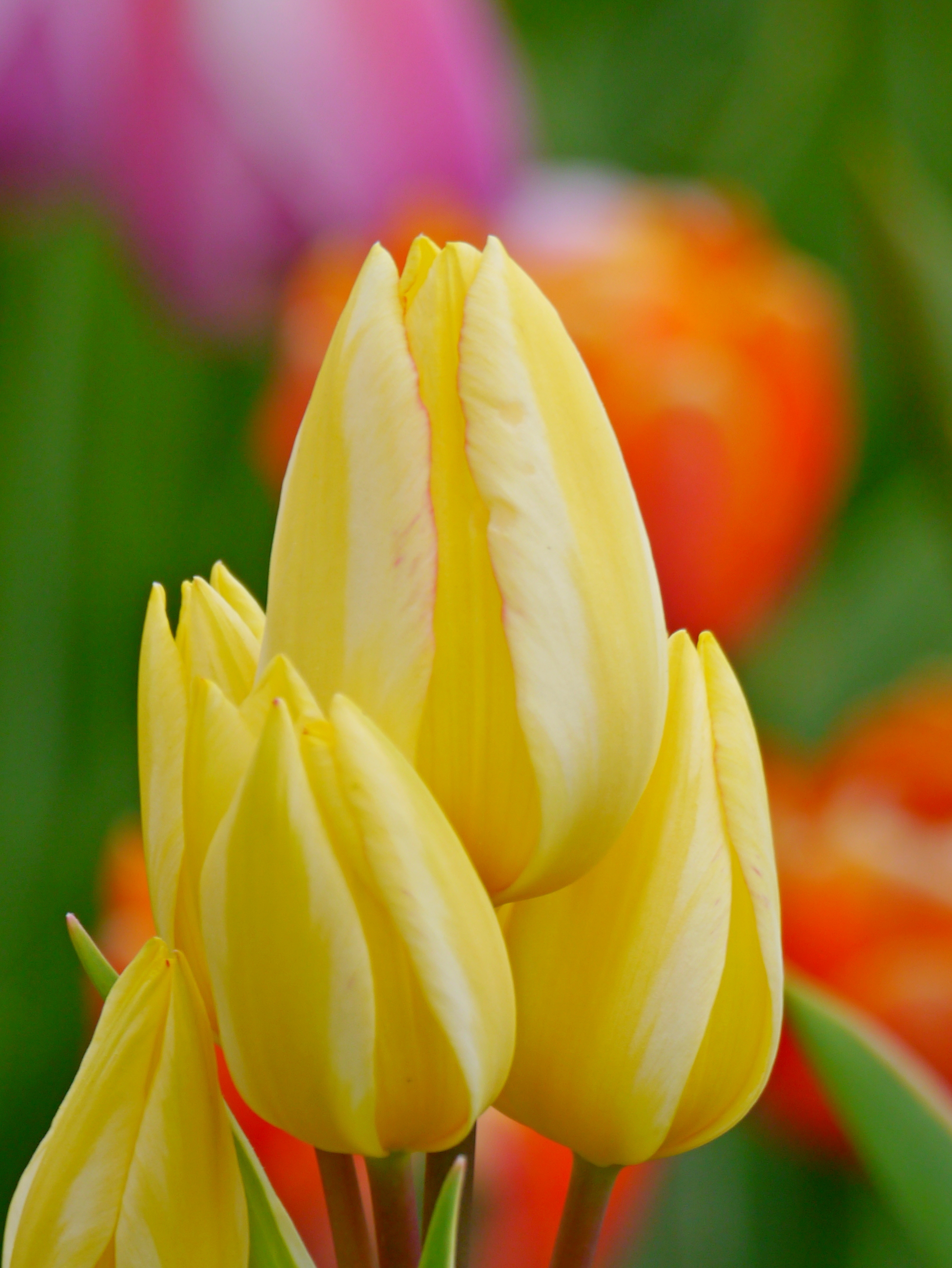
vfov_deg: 5.9
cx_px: 459
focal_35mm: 335
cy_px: 1028
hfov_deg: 4.4
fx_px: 12273
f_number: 5.5
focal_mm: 97
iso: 160
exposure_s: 1/200
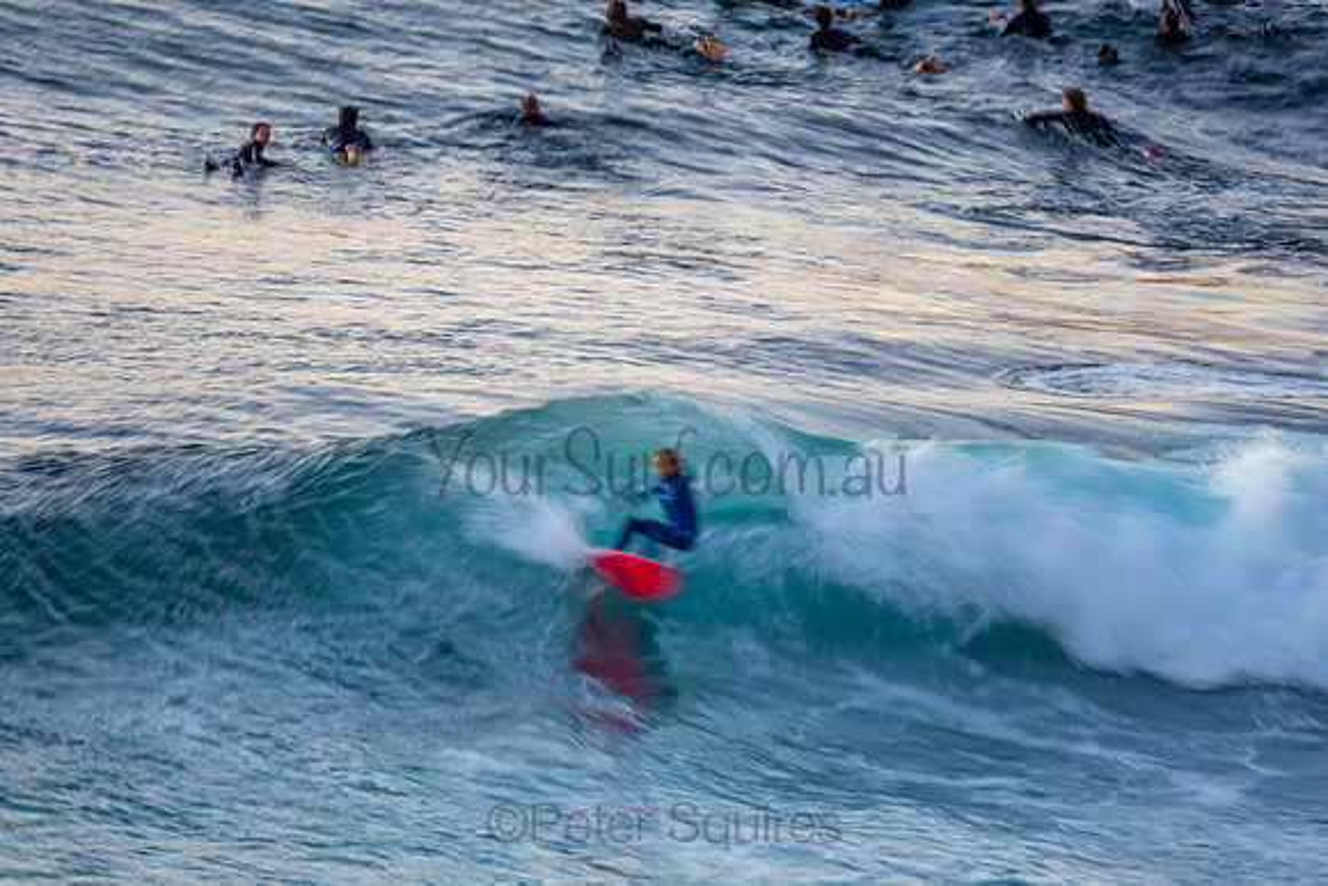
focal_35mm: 750
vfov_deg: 1.8
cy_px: 443
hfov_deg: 2.7
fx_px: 27672
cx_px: 664
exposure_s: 1/15
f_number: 5.6
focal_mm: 500
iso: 180
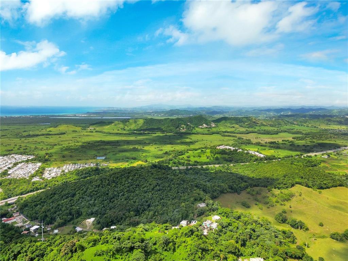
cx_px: 174
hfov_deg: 71.6
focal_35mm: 24
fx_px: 241
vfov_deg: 56.8
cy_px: 130
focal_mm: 6.72
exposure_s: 1/2500
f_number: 1.7
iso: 110
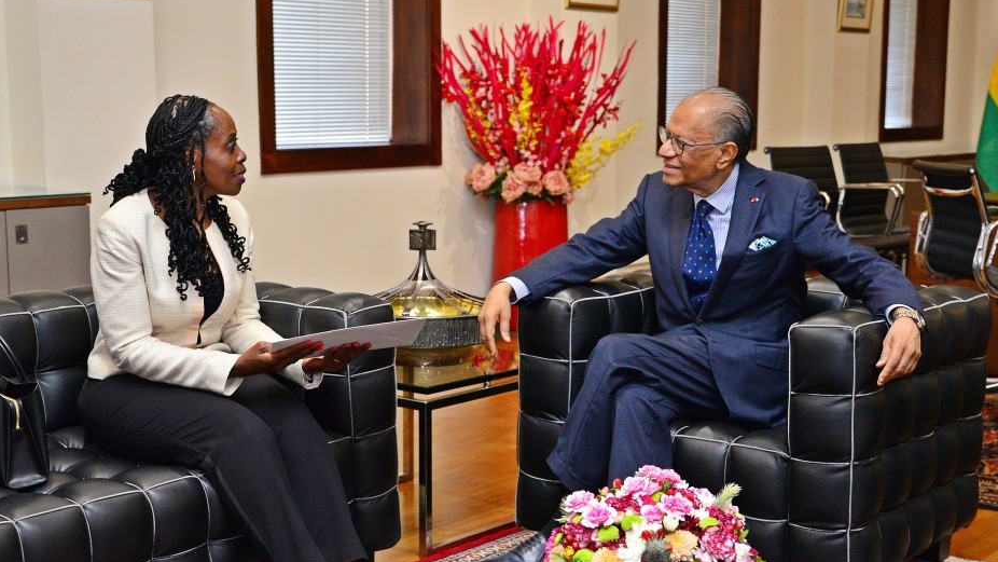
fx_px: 1350
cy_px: 277
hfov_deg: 40.6
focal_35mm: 51
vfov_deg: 23.5
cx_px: 532
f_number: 5
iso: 2500
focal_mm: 44
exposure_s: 1/200
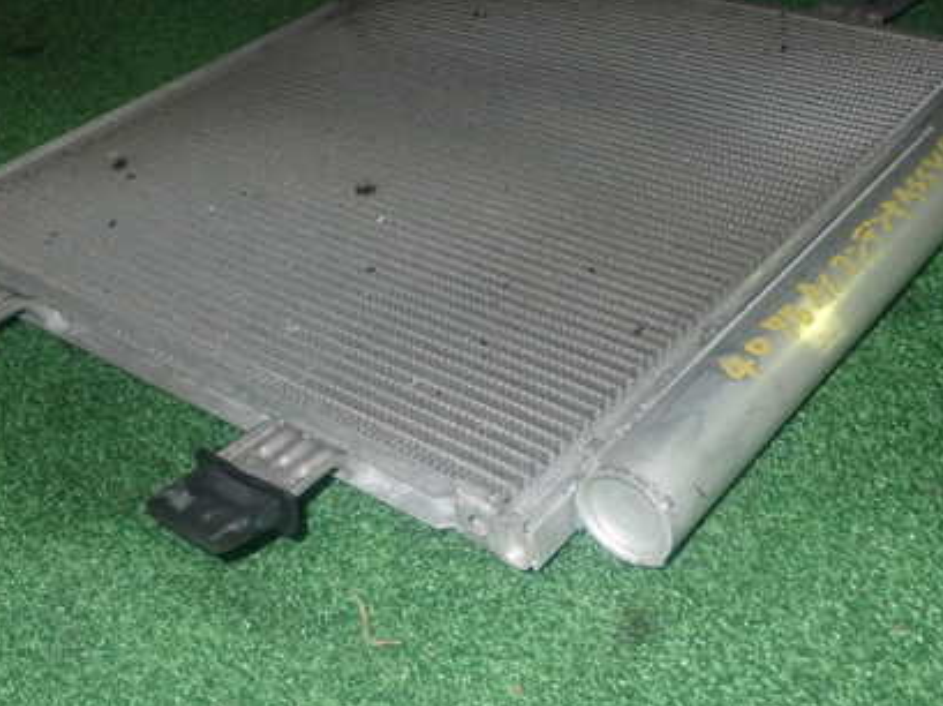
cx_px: 477
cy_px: 314
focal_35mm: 47
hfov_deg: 40.5
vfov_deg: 30.8
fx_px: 1279
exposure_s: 1/30
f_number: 7.1
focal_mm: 5.79
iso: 800
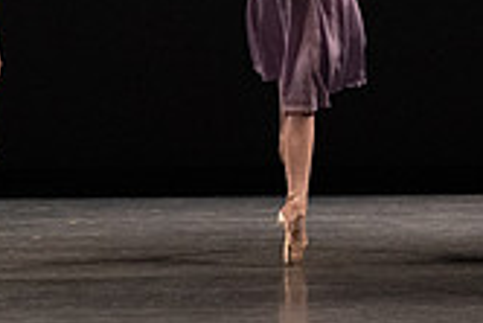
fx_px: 7439
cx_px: 500
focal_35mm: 554
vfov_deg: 2.5
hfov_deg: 3.7
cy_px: -86
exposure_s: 1/400
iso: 12800
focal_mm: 159
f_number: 5.6
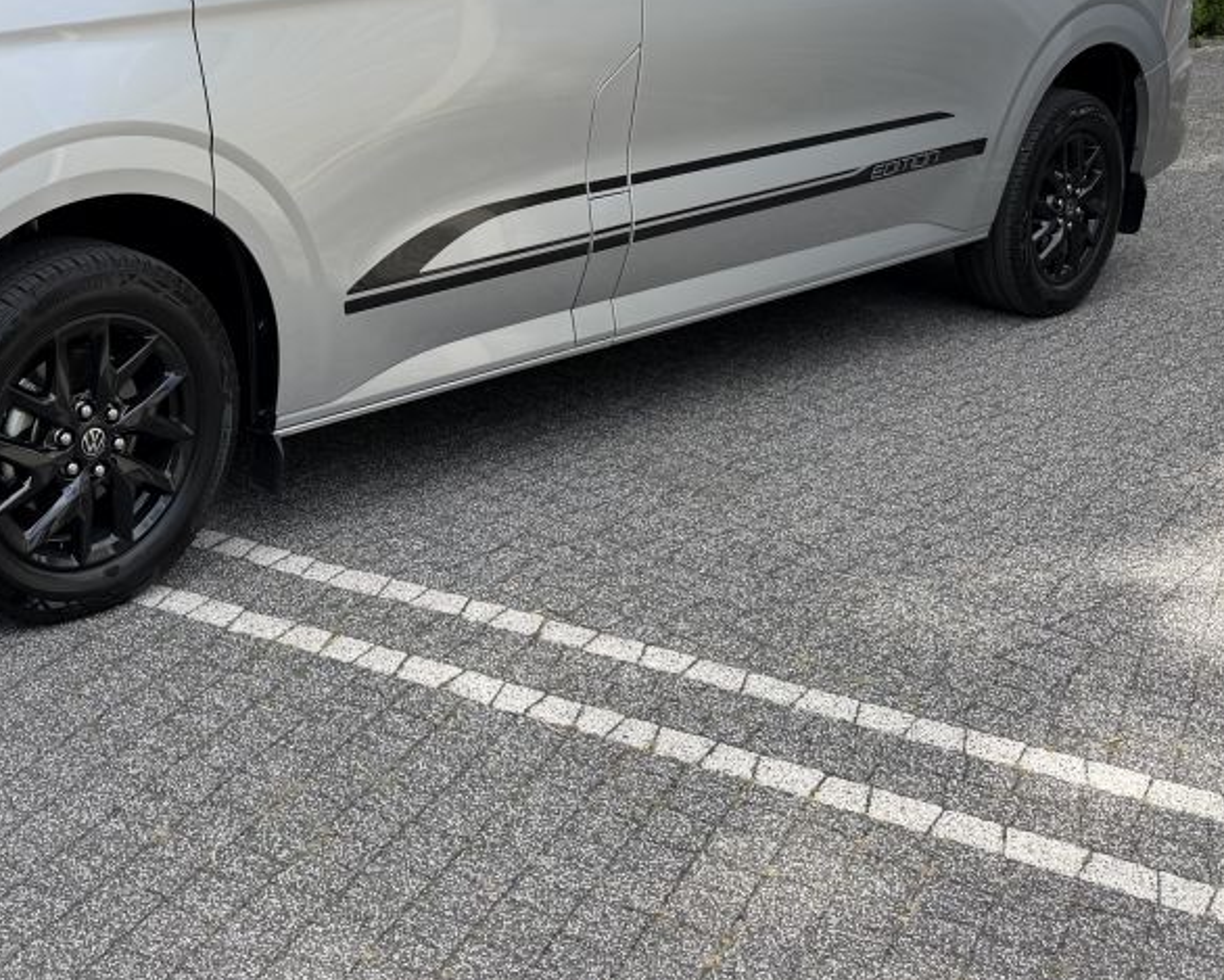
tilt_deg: -10.2
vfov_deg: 30.4
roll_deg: -1.2
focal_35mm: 48
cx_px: 236
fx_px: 1739
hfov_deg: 37.3
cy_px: 146
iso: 80
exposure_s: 1/1770
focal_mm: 6.76
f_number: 1.78
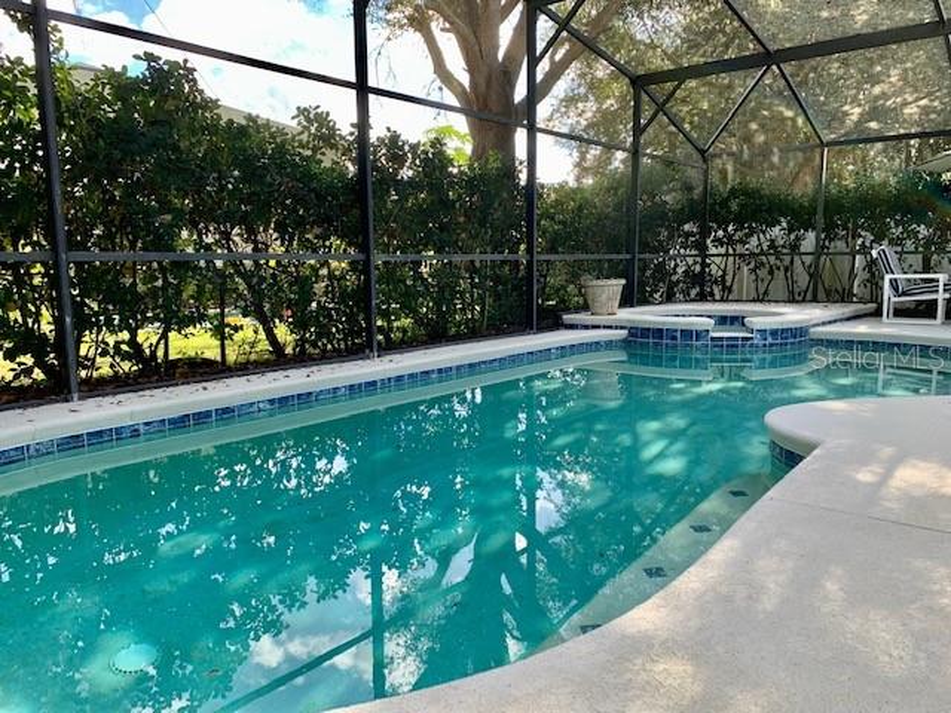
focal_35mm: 26
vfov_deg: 53.1
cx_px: 476
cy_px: 356
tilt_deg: -8.1
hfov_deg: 67.3
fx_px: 714
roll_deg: +1.2
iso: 25
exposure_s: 1/130
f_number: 1.8
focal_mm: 4.25
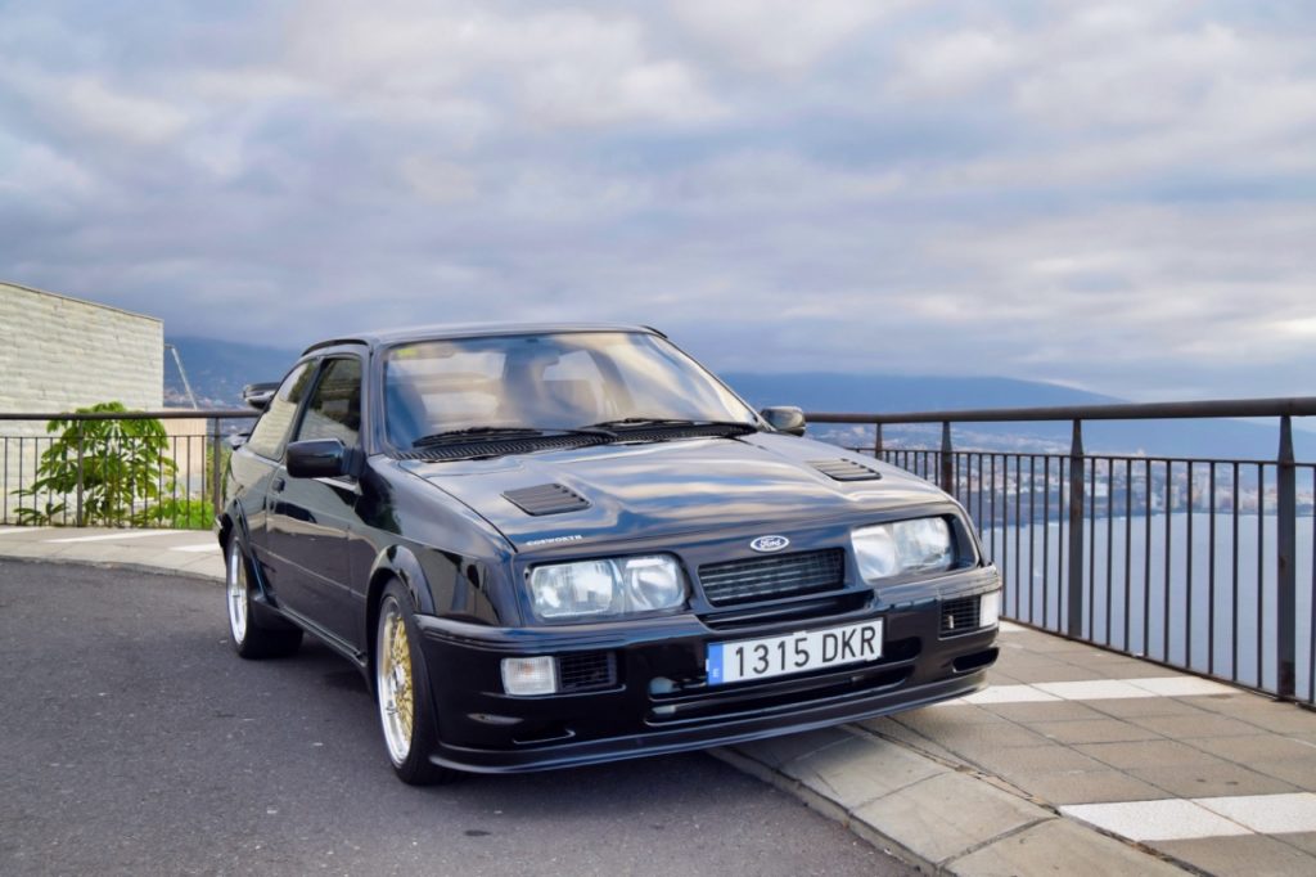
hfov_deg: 46.4
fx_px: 1535
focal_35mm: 42
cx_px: 658
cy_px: 438
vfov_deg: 31.9
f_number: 6.3
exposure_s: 1/160
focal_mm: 28
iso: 400
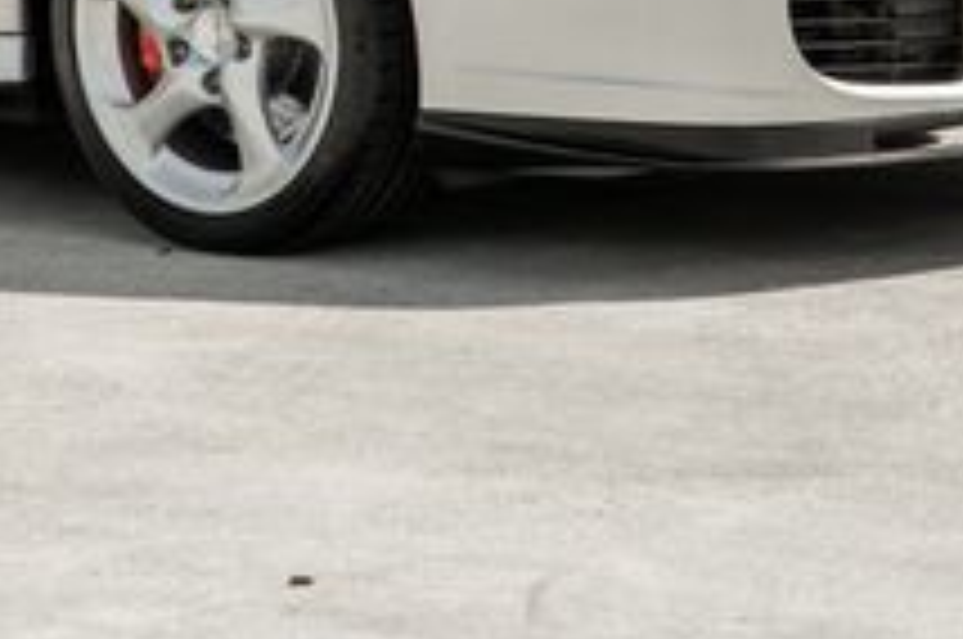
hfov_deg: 13.8
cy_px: -266
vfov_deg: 9.0
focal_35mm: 148
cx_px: 187
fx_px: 3953
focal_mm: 39
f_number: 8
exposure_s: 1/160
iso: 200
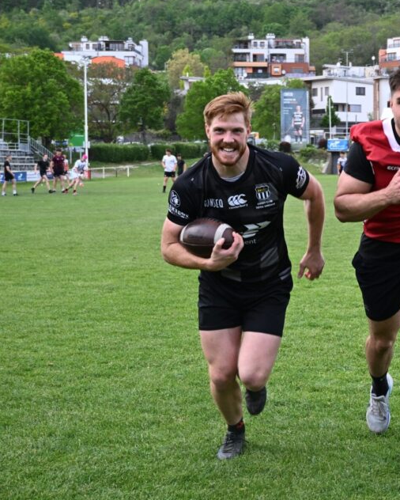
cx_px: 391
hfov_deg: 18.8
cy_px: 263
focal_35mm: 80
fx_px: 1180
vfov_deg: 23.9
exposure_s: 1/250
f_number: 4.2
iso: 280
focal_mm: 35
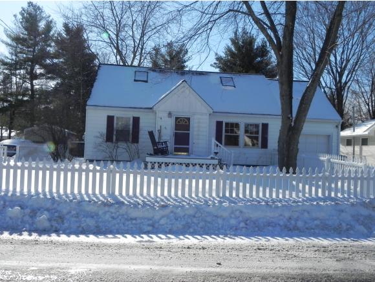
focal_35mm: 33
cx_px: 188
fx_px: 358
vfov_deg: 43.0
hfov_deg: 55.3
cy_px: 141
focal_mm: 5.9
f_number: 8
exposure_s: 1/442
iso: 160
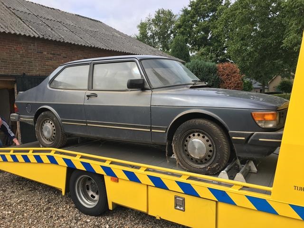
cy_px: 114
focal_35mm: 29
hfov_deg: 61.7
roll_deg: +3.3
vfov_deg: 48.2
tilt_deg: -3.5
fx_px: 255
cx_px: 152
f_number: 2.2
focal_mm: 4.15
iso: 25
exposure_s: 1/630
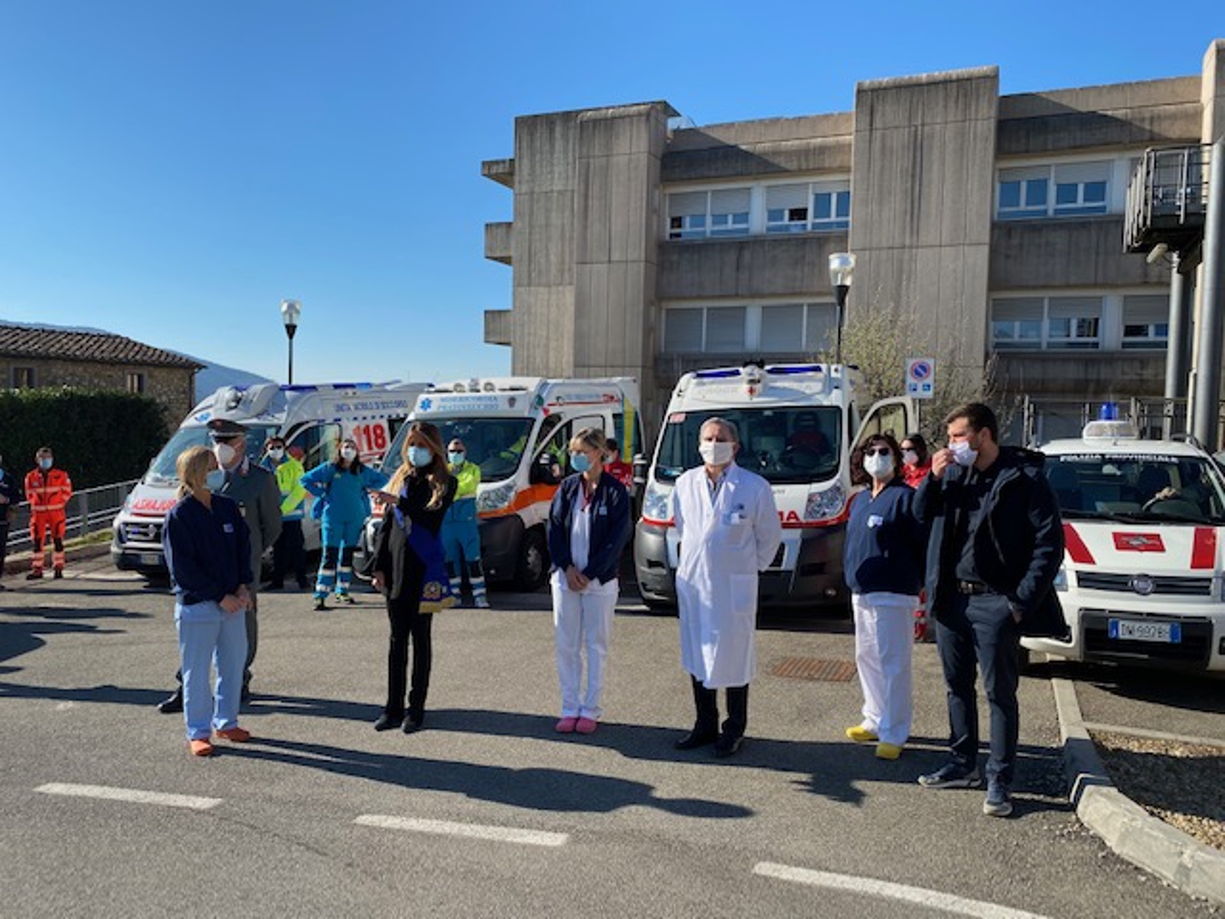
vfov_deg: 53.1
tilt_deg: -4.2
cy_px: 460
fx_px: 920
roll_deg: -1.1
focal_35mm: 26
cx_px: 612
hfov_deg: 67.3
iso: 32
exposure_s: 1/2105
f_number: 1.8
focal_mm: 4.25
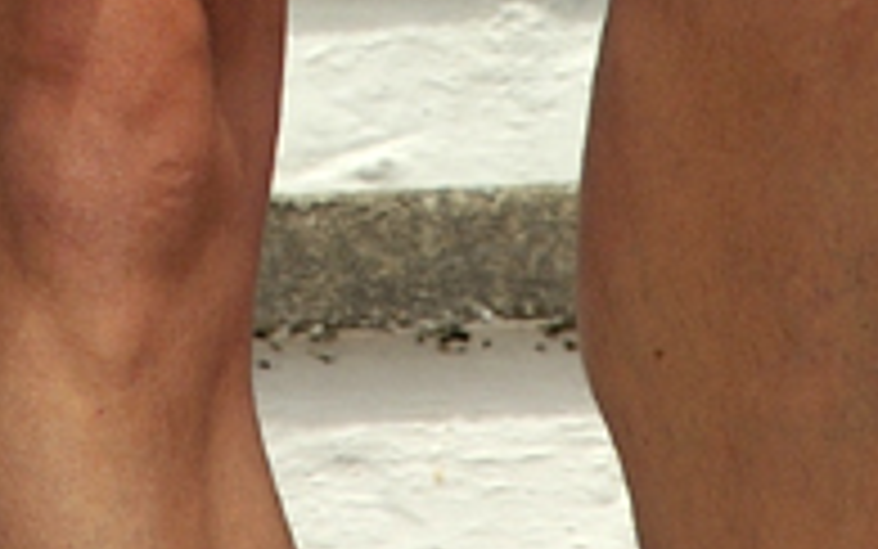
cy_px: -1692
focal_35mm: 1054
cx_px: -344
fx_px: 25228
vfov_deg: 1.2
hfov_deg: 2.0
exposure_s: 1/1000
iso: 200
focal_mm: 112
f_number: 8
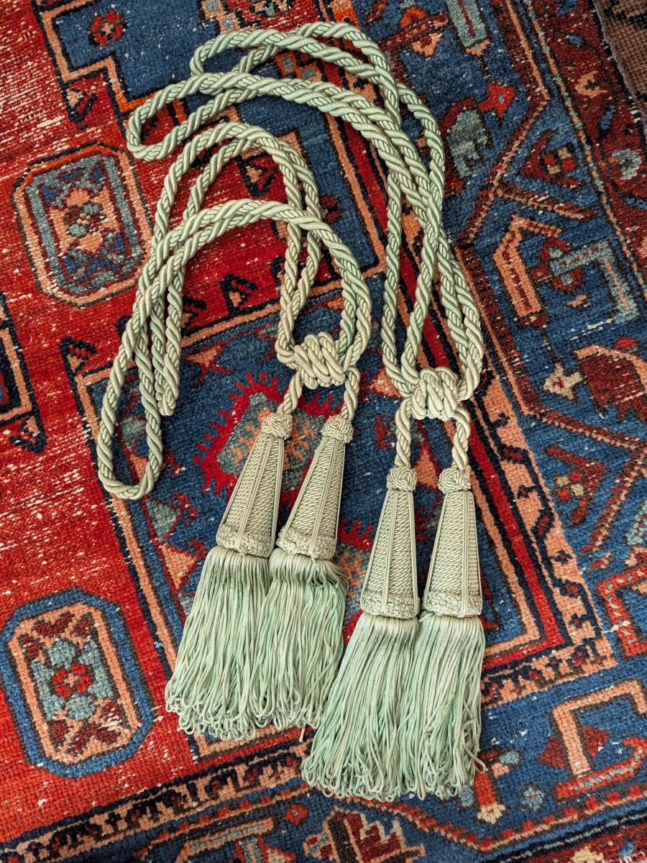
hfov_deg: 56.8
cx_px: 324
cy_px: 432
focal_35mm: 24
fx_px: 598
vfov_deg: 71.6
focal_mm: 6.81
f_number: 1.85
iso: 451
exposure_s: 1/23.8
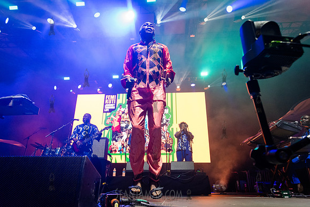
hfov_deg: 71.6
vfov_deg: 51.4
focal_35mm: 25
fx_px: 215
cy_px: 104
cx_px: 157
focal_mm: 24
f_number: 4
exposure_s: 1/500
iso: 5000
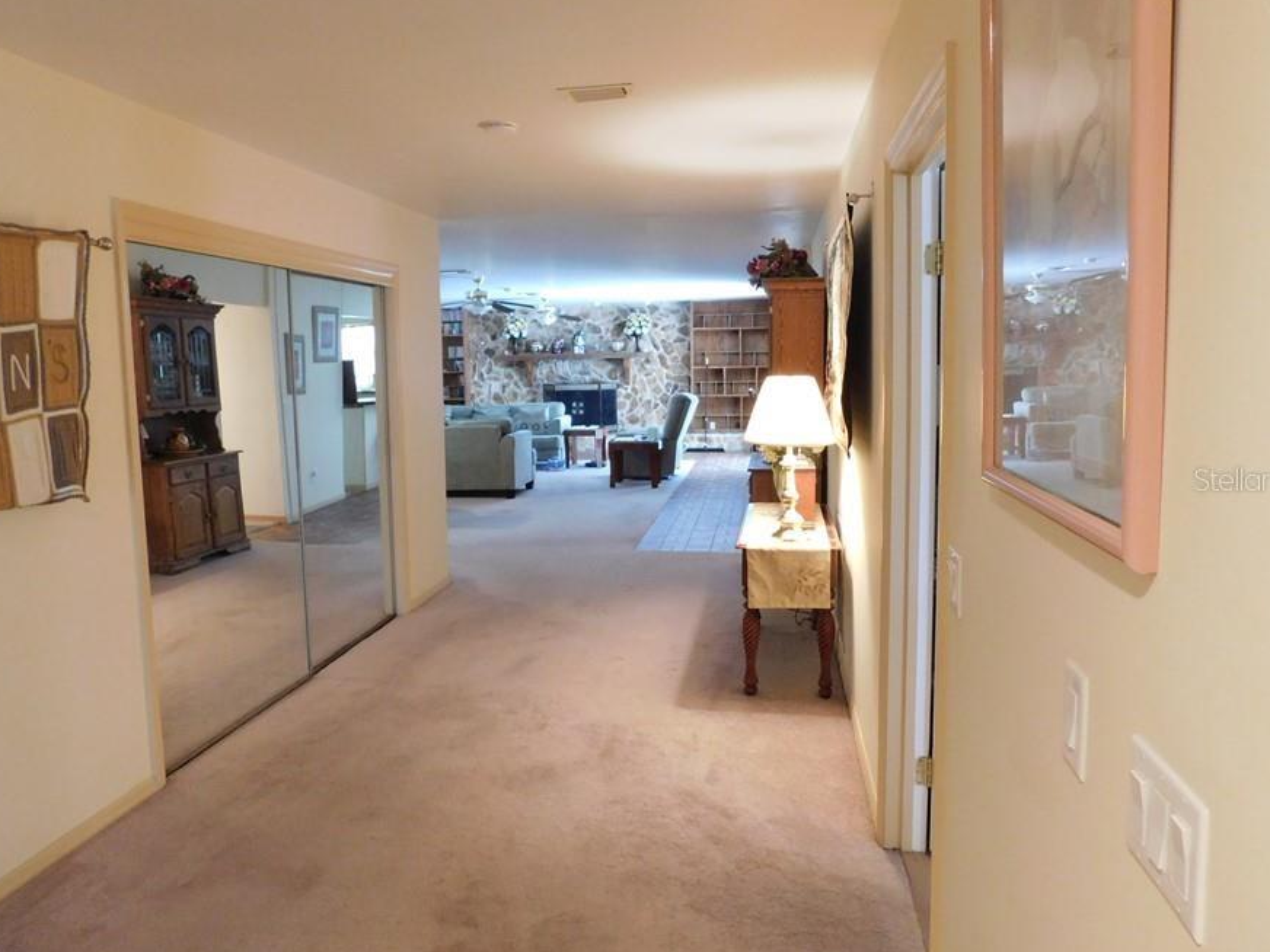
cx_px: 585
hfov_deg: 65.2
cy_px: 479
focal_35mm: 27
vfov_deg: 51.4
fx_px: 991
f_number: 3
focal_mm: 4
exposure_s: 1/8
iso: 400
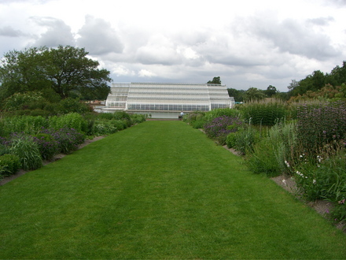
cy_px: 130
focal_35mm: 38
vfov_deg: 37.7
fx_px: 380
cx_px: 173
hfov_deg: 49.0
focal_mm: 6.2
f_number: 4.3
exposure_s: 1/500
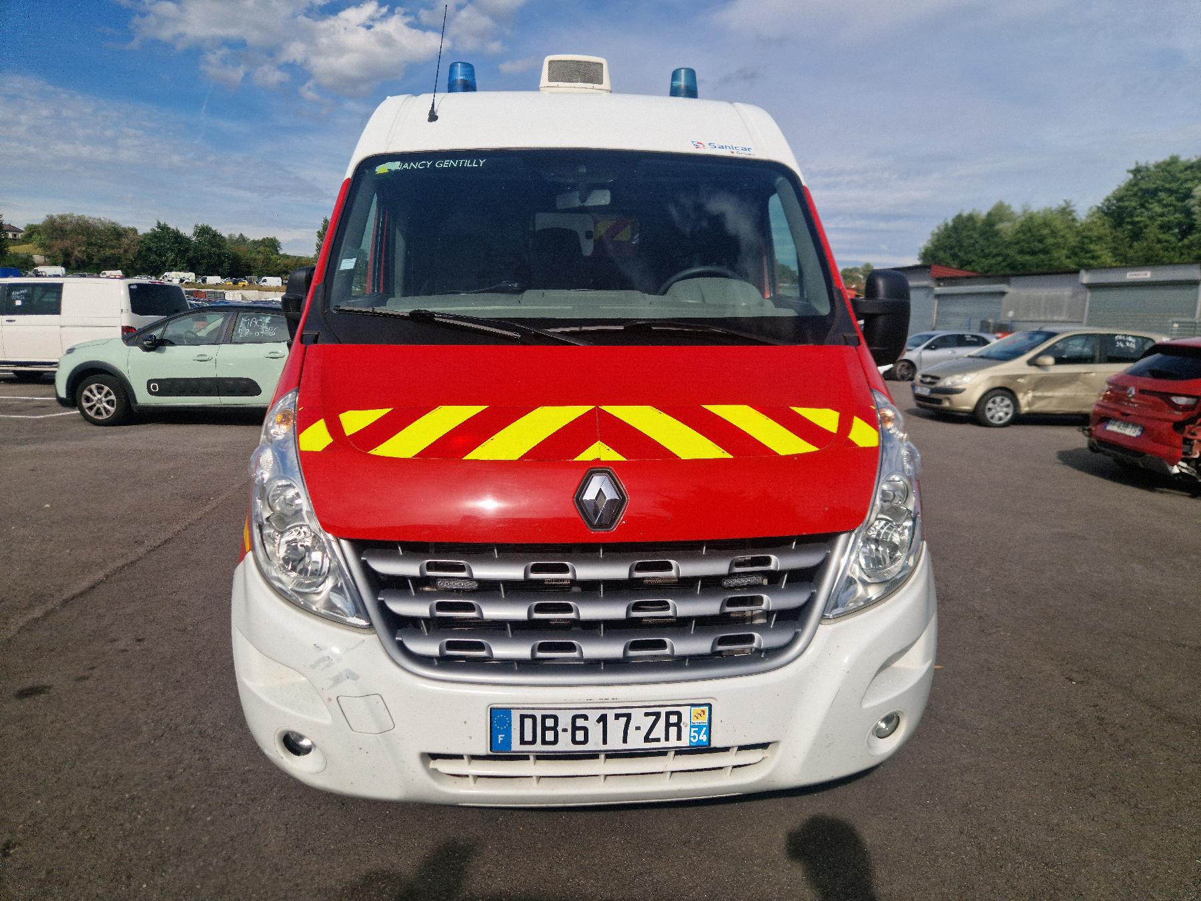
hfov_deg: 73.9
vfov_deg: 58.9
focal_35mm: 23
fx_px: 798
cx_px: 600
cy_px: 450
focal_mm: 5.4
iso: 50
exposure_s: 1/3333
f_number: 1.8
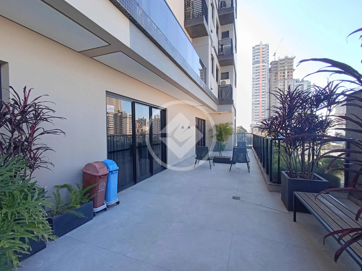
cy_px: 136
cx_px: 181
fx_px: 167
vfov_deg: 78.1
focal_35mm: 16
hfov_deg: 94.5
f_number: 2.2
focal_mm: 1.65
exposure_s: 1/120
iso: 64
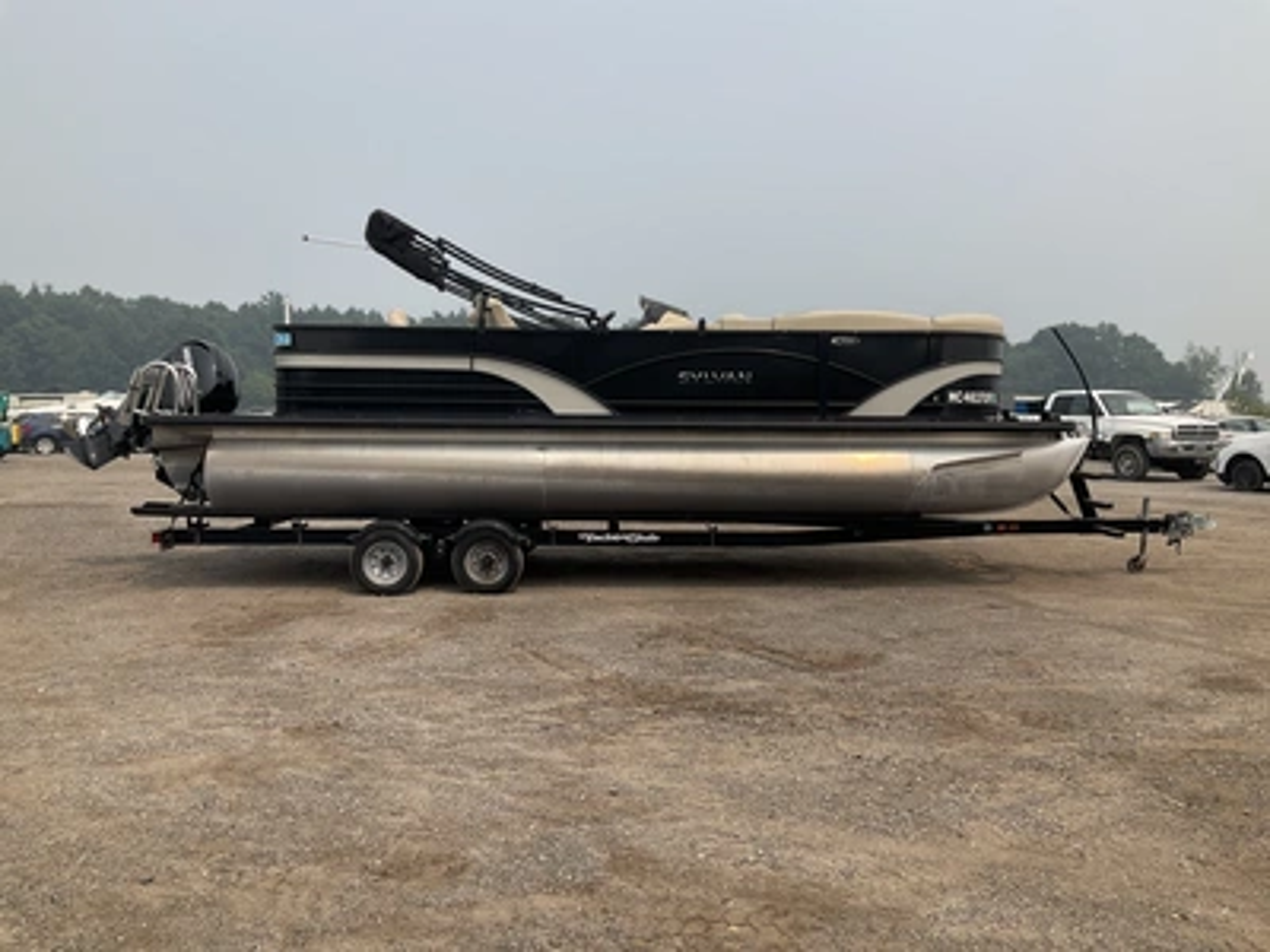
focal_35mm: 29
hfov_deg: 61.7
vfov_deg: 48.2
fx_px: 1064
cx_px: 635
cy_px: 476
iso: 25
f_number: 1.8
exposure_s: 1/2427
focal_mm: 3
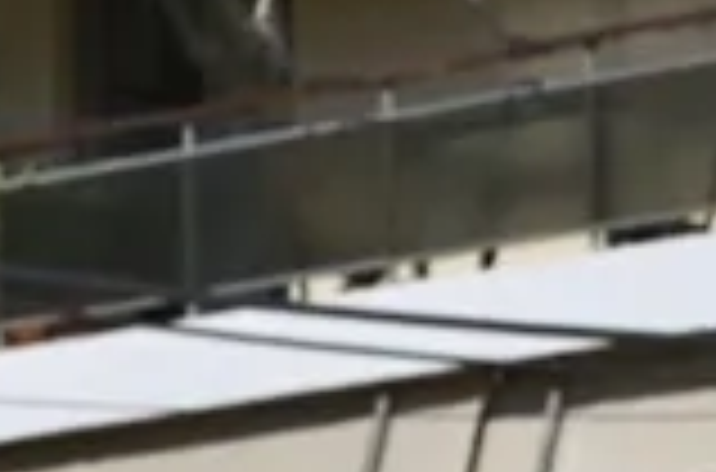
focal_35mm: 492
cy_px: 1465
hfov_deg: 4.1
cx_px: -1491
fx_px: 9756
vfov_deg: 2.7
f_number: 8
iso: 100
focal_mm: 65
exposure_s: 1/640
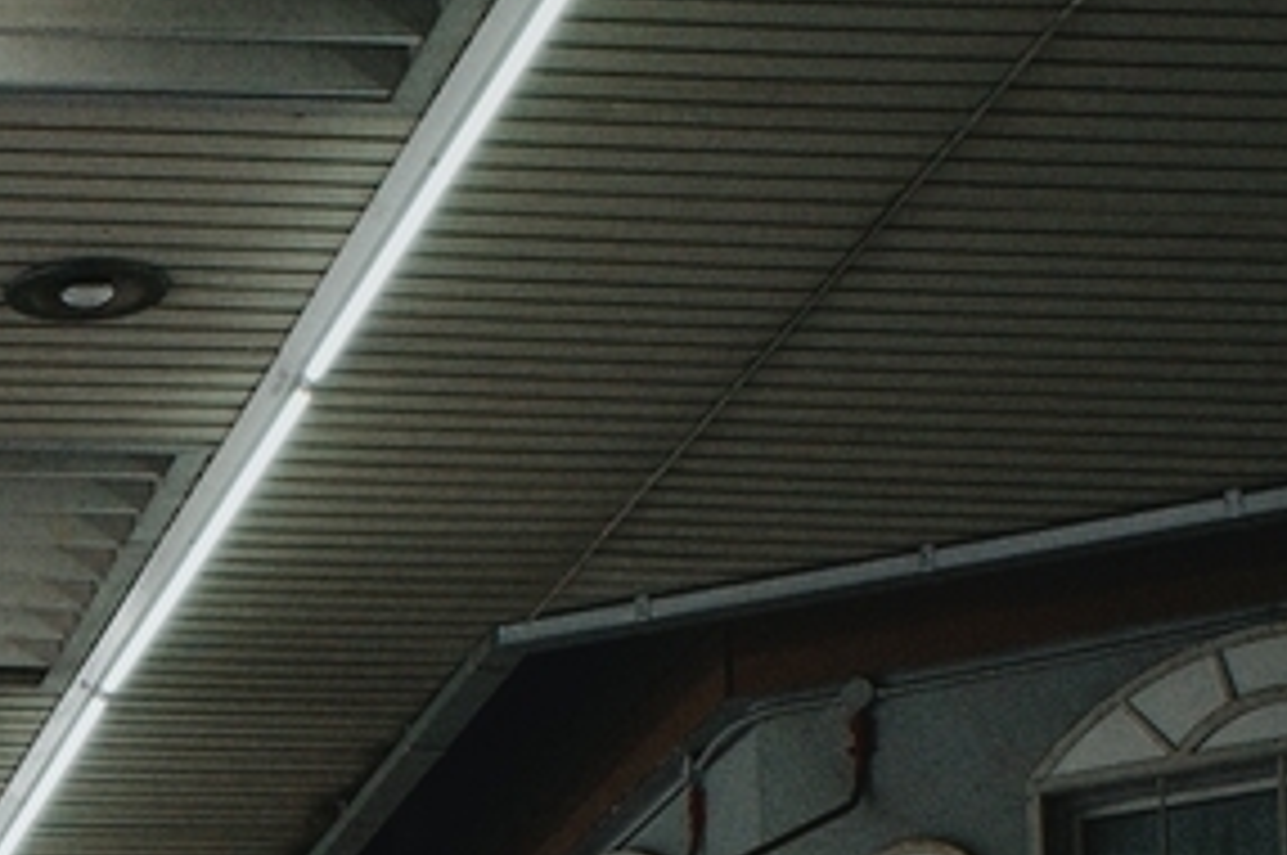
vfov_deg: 8.8
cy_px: 1638
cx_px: -756
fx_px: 5249
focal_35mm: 147
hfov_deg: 13.1
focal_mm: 18.3
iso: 200
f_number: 5.6
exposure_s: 1/40
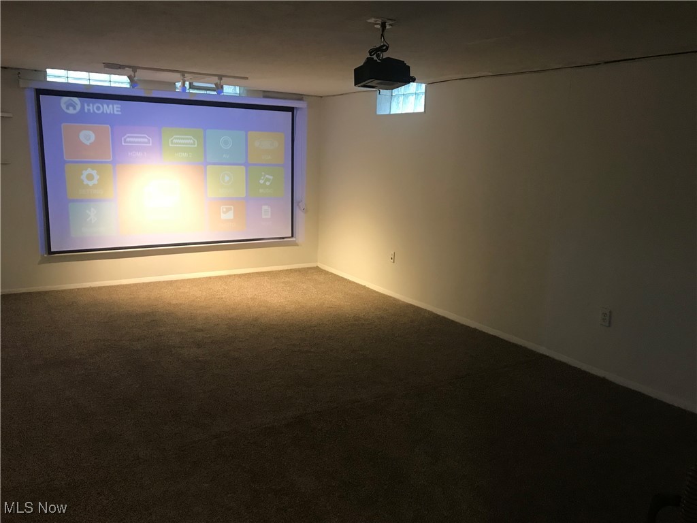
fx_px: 564
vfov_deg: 49.7
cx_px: 348
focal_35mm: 28
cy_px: 262
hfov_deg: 63.4
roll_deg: -1.8
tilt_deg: -10.1
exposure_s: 1/15
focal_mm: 3.99
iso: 50
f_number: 1.8
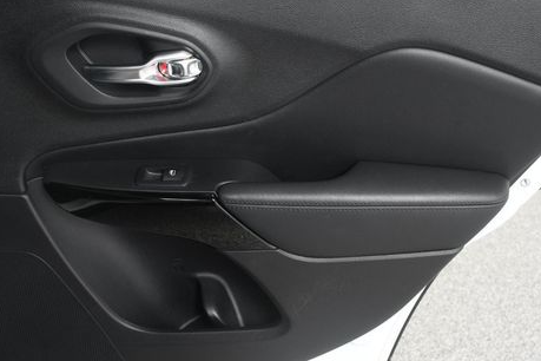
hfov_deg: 42.7
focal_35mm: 46
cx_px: 260
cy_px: 169
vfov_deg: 29.2
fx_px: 691
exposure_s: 1/160
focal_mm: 22
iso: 100
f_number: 4.5
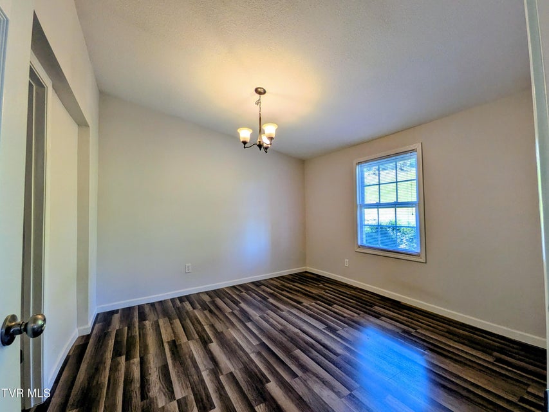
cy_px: 206
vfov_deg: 85.7
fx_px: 222
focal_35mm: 14
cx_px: 274
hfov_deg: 102.1
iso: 59
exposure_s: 1/120
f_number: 2.2
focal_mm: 1.85
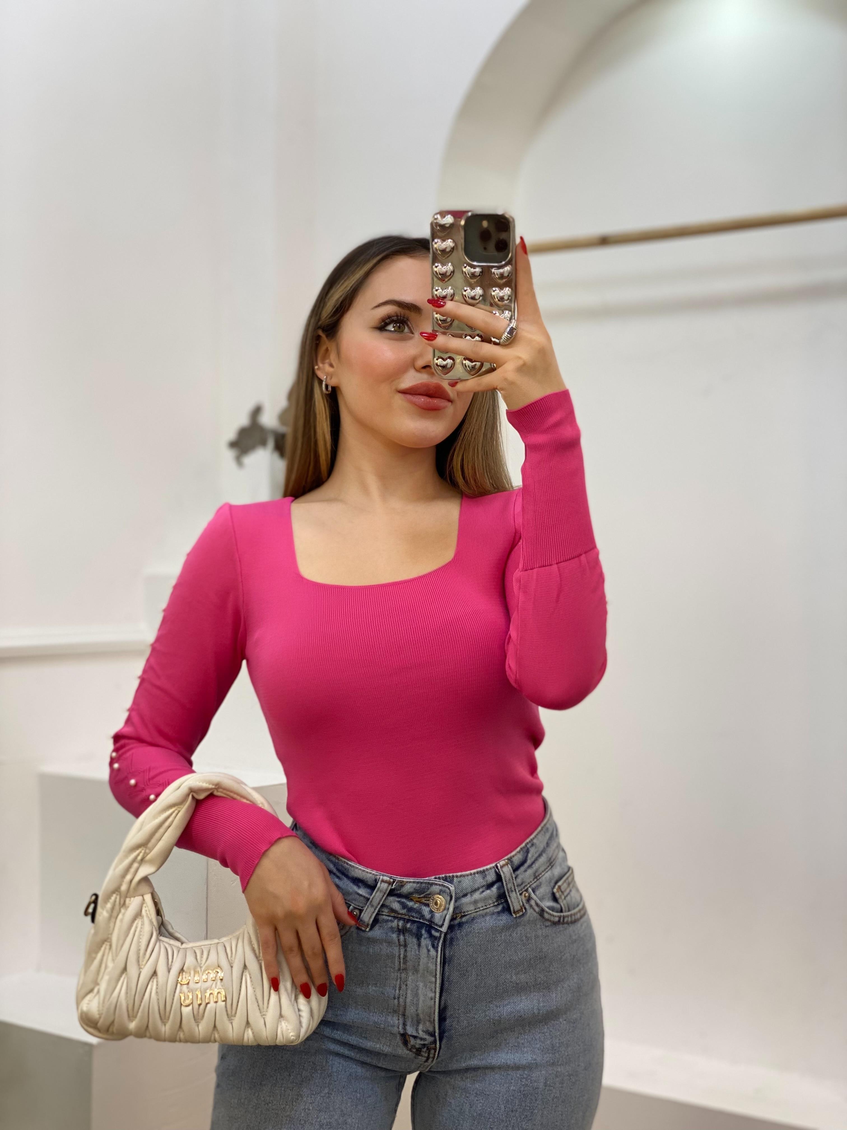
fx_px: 1696
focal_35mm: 52
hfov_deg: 28.0
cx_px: 424
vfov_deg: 36.8
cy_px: 565
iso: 80
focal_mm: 6
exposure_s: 1/100
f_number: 2
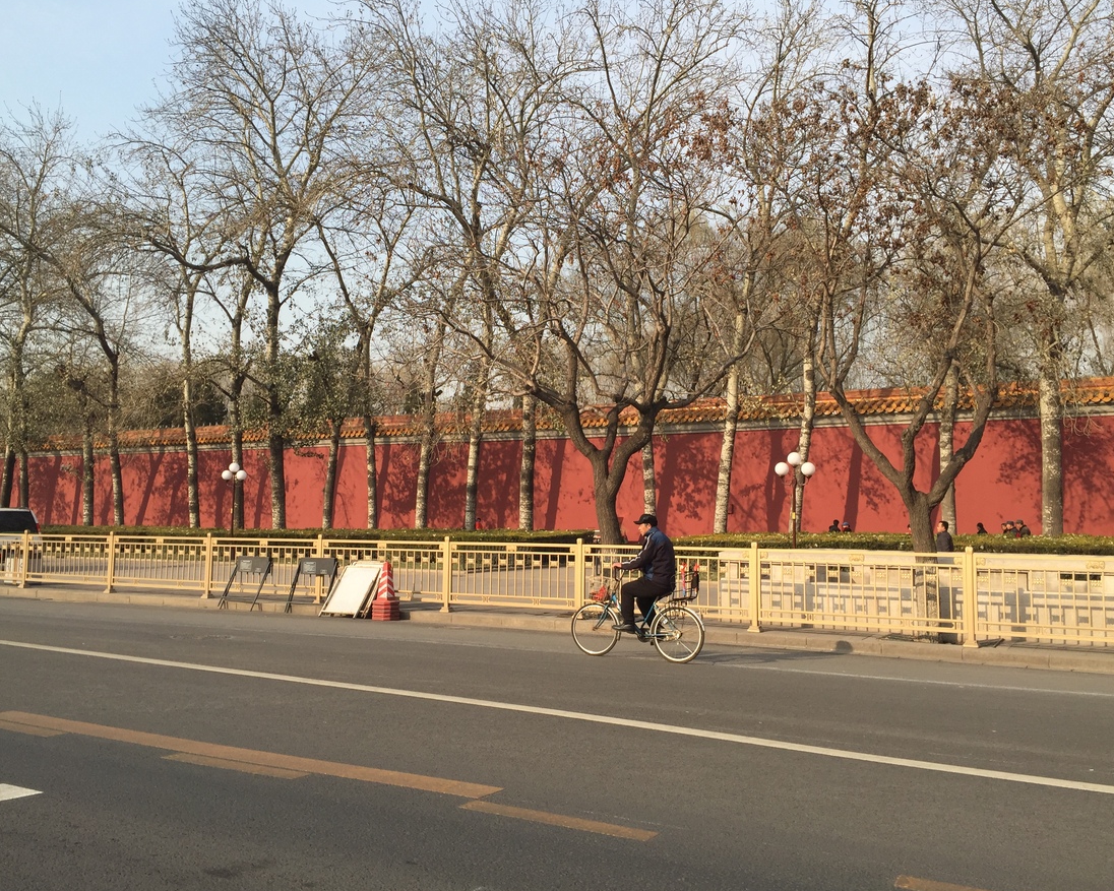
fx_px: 1022
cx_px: 545
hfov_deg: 57.2
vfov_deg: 47.1
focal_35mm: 31
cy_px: 446
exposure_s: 1/1236
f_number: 2.2
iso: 32
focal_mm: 4.15
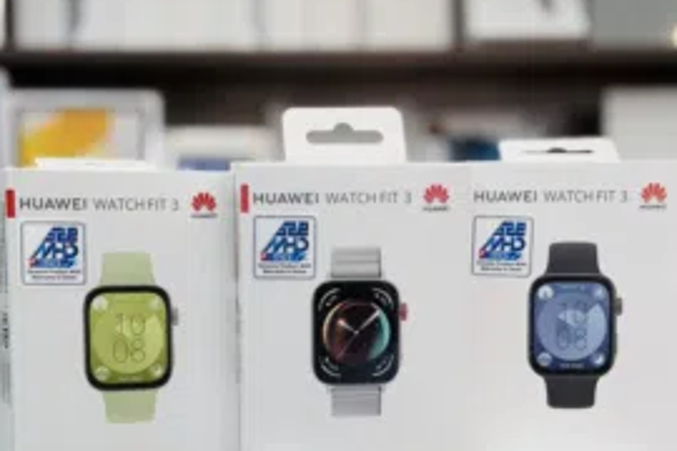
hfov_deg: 27.3
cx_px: 361
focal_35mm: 74
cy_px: 363
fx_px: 1392
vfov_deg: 18.3
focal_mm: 6.76
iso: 50
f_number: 1.78
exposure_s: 1/121
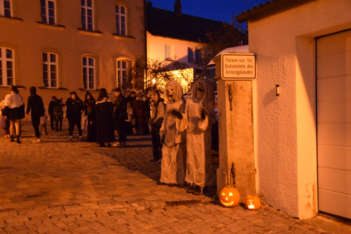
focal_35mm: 42
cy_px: 117
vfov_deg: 31.9
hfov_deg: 46.4
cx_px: 176
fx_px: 409
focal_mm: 28
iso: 6400
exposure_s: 1/10
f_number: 4
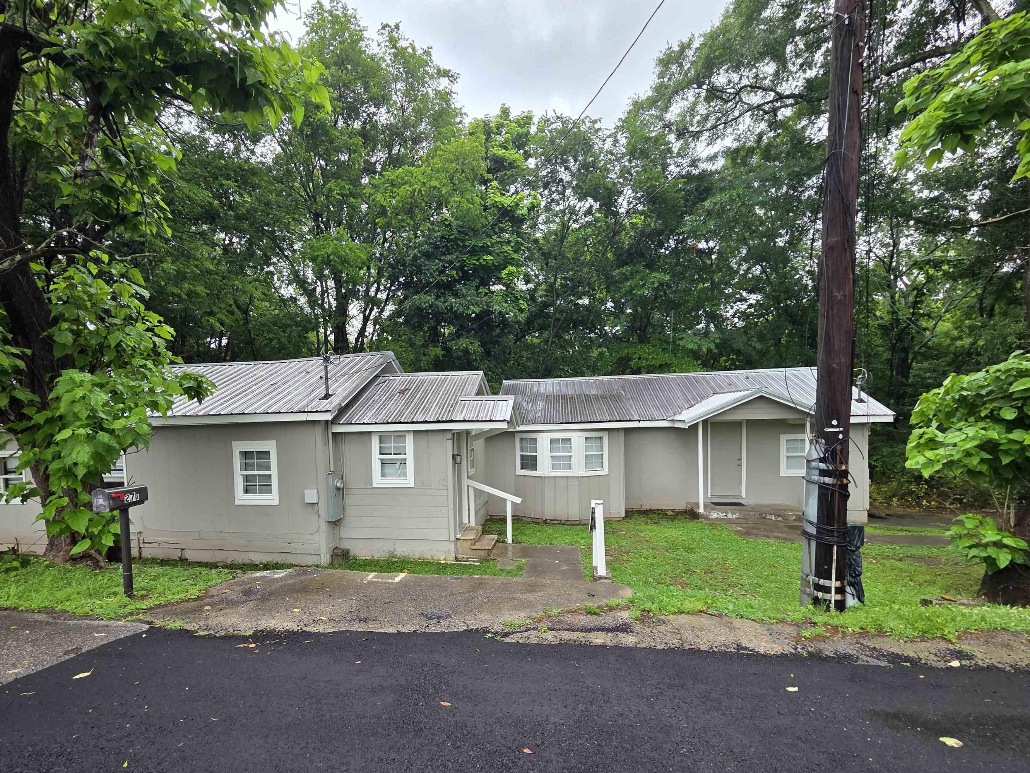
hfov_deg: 97.8
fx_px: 446
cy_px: 437
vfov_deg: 81.3
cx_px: 458
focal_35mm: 15
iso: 50
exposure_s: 1/143
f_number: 2.2
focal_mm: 2.2
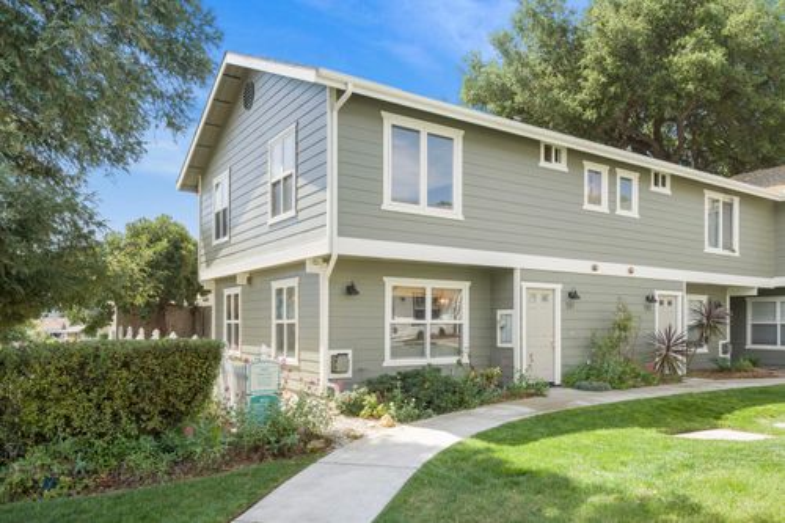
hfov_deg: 73.8
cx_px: 392
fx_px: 523
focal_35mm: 24
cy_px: 262
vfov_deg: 53.1
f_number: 7.1
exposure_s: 1/500
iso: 500
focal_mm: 24
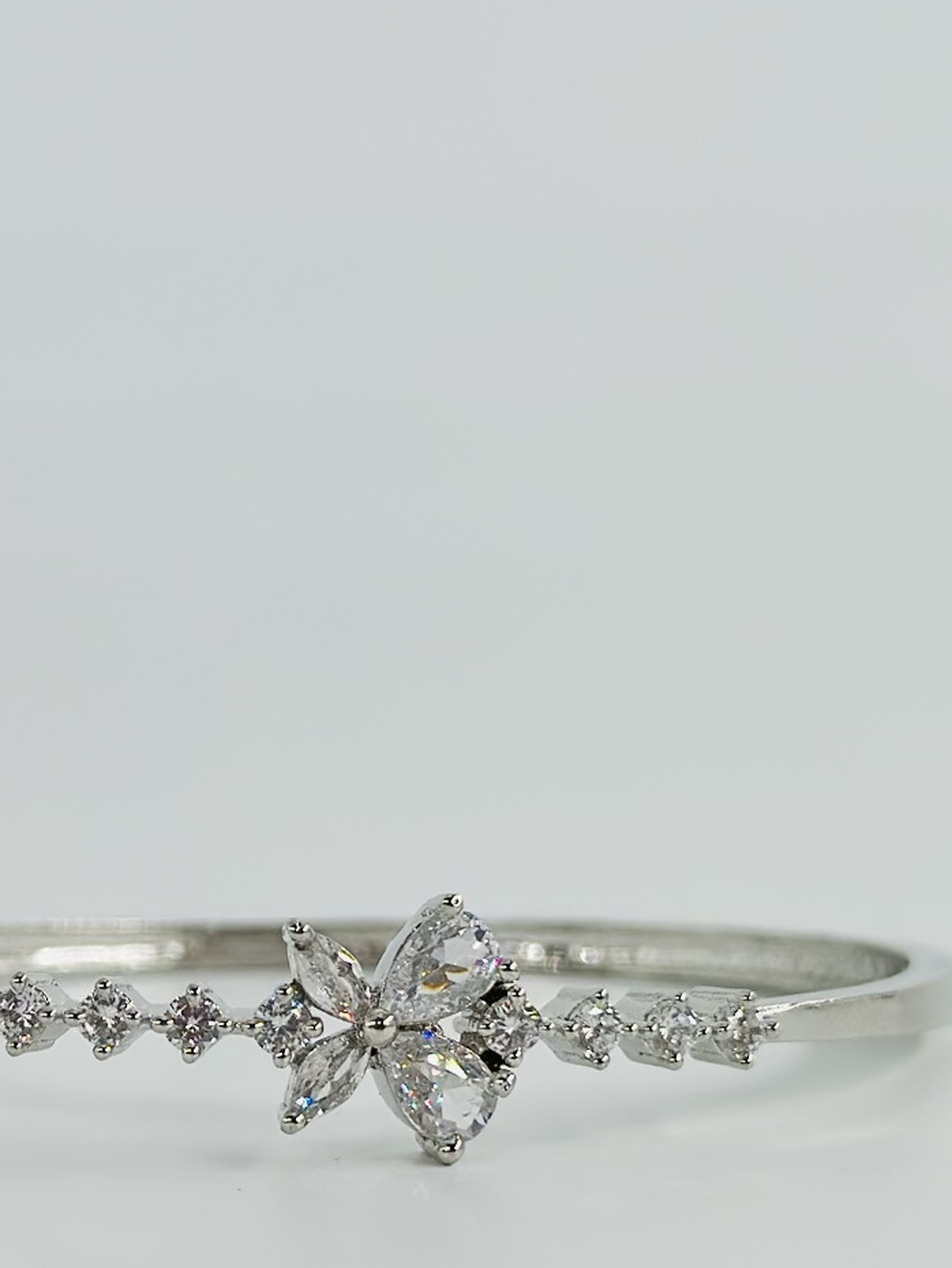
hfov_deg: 14.2
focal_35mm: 104
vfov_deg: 18.9
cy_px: 795
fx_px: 3812
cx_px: 319
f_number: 1.78
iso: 80
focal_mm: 6.86
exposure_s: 1/1497
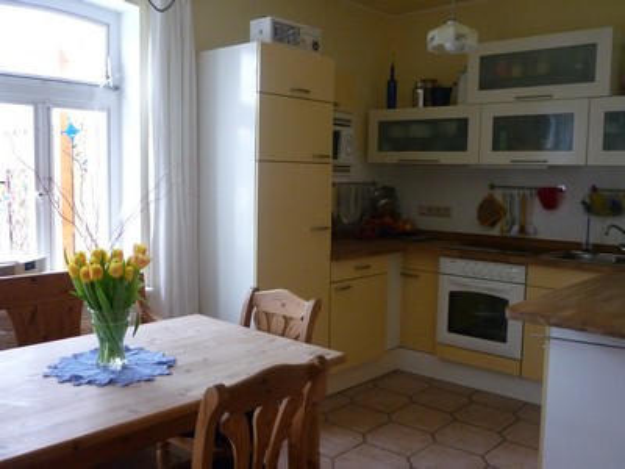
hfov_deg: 55.4
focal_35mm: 33
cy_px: 234
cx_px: 312
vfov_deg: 42.9
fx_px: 596
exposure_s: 1/25
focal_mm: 5.5
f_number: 2.8
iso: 400
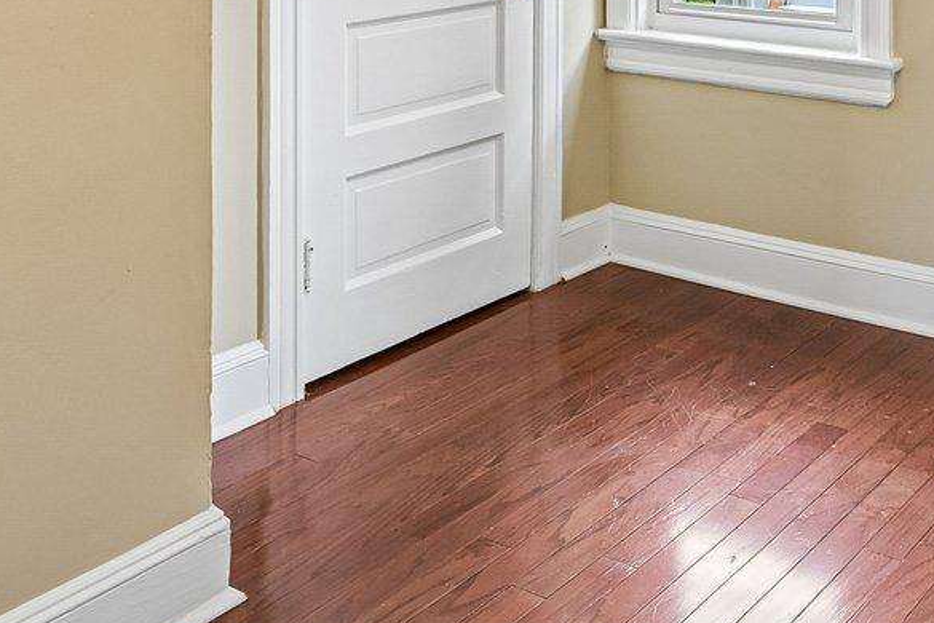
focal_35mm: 49
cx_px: 849
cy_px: -161
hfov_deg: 37.6
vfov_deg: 24.4
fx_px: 1271
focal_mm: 14
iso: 320
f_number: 8
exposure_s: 1/15
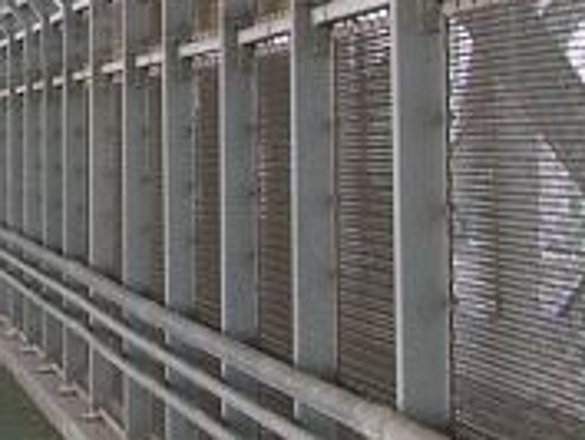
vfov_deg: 7.3
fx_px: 3416
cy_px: 33
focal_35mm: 202
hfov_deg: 9.5
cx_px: -347
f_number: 2.8
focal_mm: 5.8
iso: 50
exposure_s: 1/146
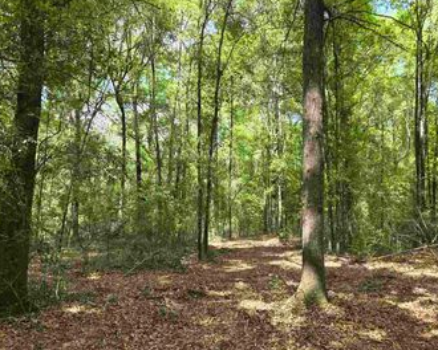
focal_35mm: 34
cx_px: 264
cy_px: 177
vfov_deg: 43.4
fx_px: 441
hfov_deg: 52.5
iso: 25
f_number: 1.8
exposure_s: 1/180
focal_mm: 5.4
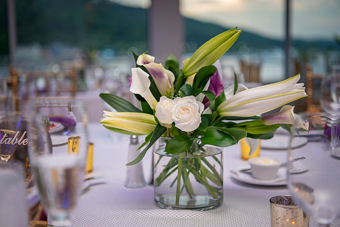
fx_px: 493
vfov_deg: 25.9
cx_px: 168
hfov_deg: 38.1
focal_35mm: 52
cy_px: 112
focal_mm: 50
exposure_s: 1/400
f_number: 2.8
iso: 800
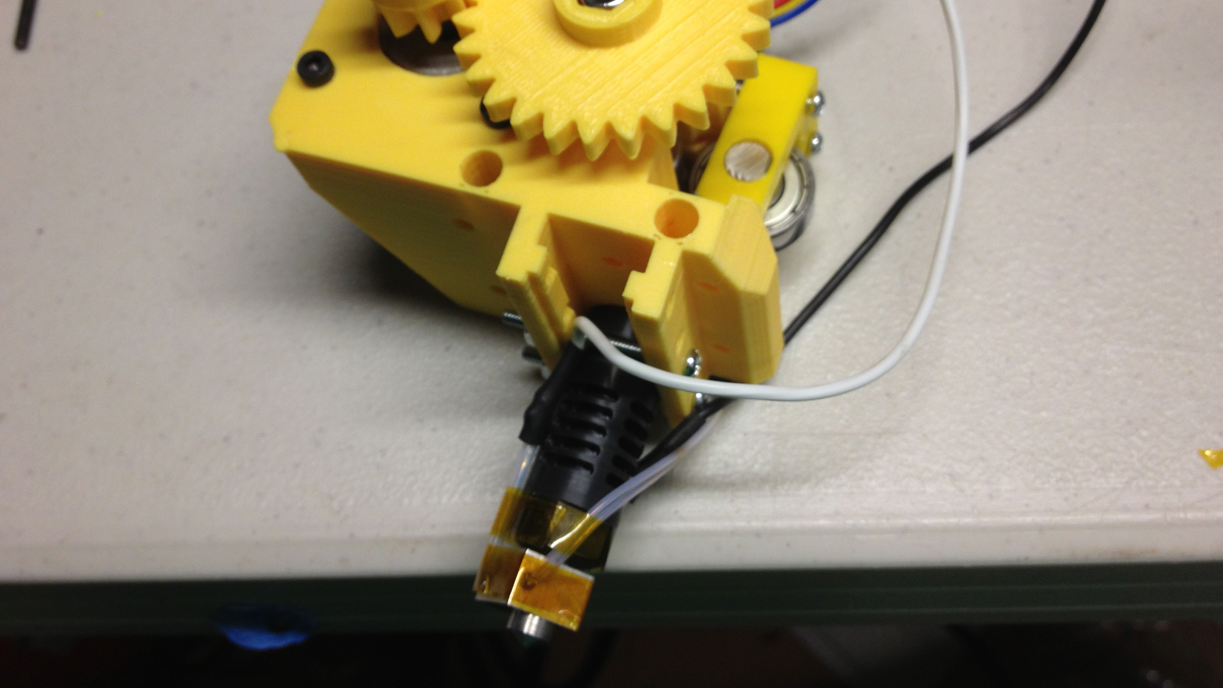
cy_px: 233
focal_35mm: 39
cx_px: 603
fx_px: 1265
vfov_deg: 30.2
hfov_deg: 51.6
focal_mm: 4.28
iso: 50
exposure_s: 1/30
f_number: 2.4
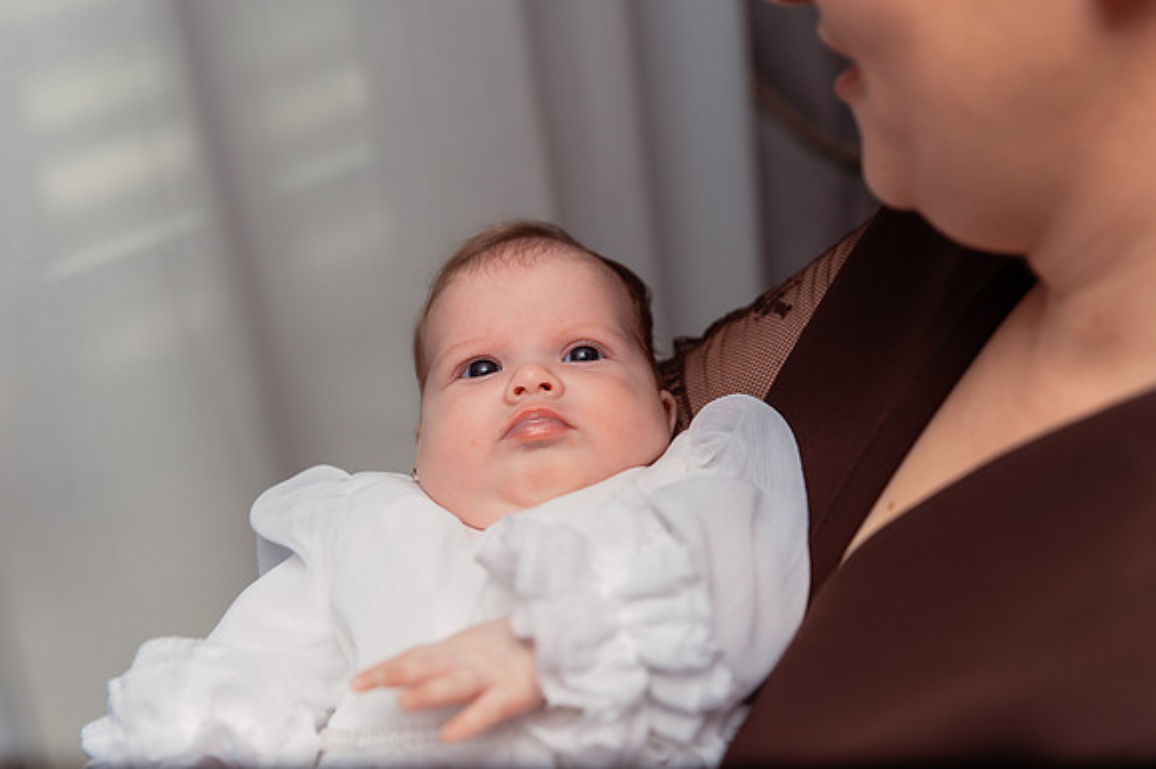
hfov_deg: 34.5
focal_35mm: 58
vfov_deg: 23.4
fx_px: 1861
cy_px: 384
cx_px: 578
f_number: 3.2
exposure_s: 1/250
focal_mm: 58
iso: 200
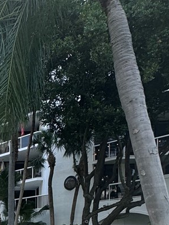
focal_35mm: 57
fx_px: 371
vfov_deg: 29.5
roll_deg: +0.5
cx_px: -84
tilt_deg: -1.4
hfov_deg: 21.6
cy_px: 263
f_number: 2.2
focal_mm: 2.22
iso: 40
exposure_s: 1/362
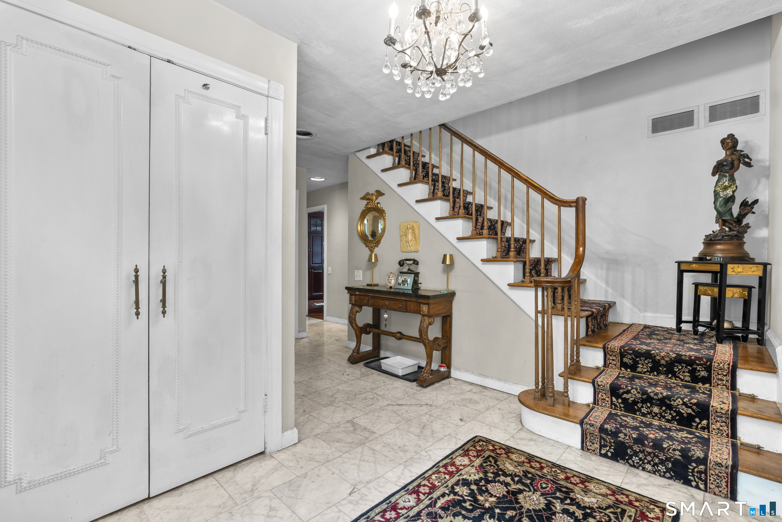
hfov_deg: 96.7
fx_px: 348
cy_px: 261
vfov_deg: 73.7
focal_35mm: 16
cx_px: 391
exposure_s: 3.2
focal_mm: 16
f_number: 9
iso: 200
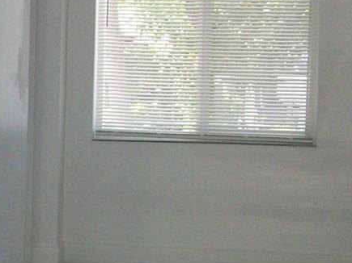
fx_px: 1271
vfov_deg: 11.8
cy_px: 177
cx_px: 34
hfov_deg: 15.6
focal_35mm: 125
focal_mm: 5.7
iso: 160
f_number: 2.8
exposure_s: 1/60
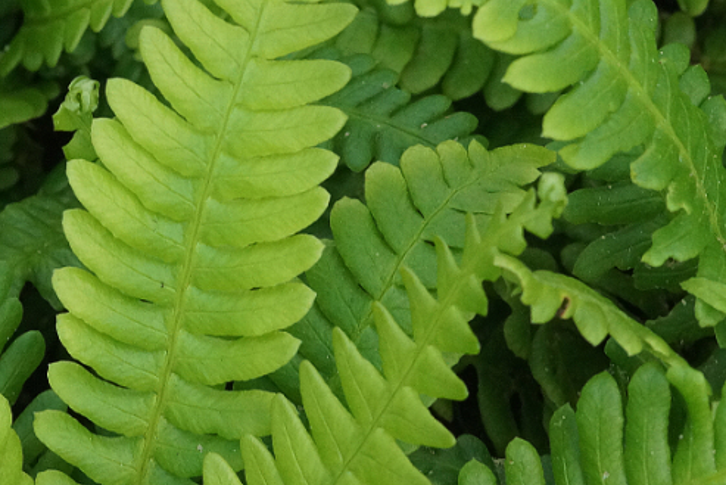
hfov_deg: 5.6
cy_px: 234
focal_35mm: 365
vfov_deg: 3.8
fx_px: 7363
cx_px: 166
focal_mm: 100
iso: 1000
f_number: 10
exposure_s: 1/160
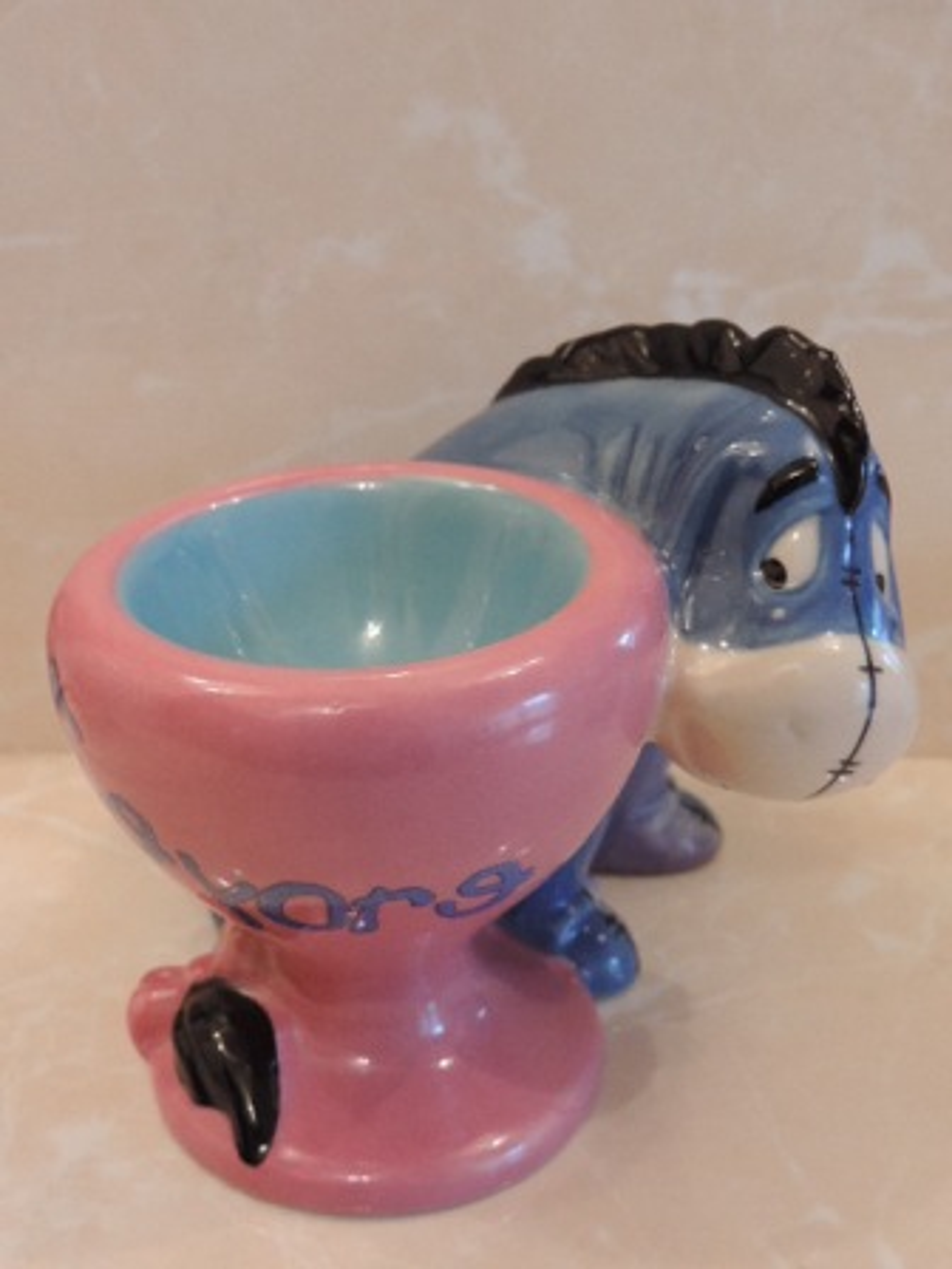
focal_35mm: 47
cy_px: 634
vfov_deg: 40.4
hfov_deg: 30.9
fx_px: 1723
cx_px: 476
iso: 400
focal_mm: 8.3
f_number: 3.5
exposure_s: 1/25
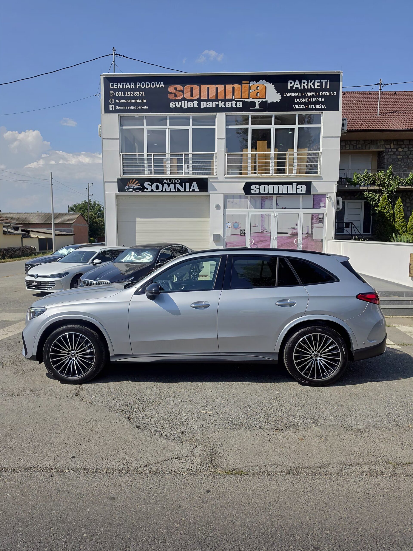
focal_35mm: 23
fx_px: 366
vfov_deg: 73.9
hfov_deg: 58.9
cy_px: 276
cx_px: 206
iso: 50
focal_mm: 6.5
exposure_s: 1/7939
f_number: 1.4
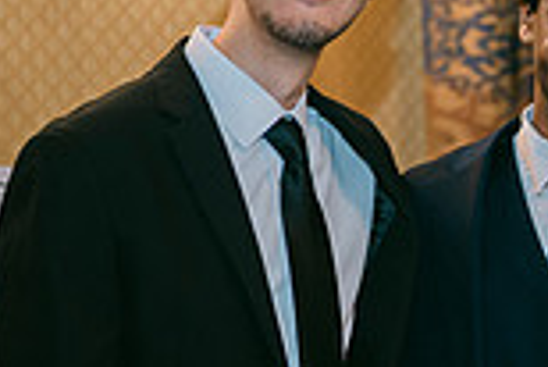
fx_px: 2011
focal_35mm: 132
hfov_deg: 15.2
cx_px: 559
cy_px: 337
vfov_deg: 10.4
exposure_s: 1/125
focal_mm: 35
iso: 400
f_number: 1.2
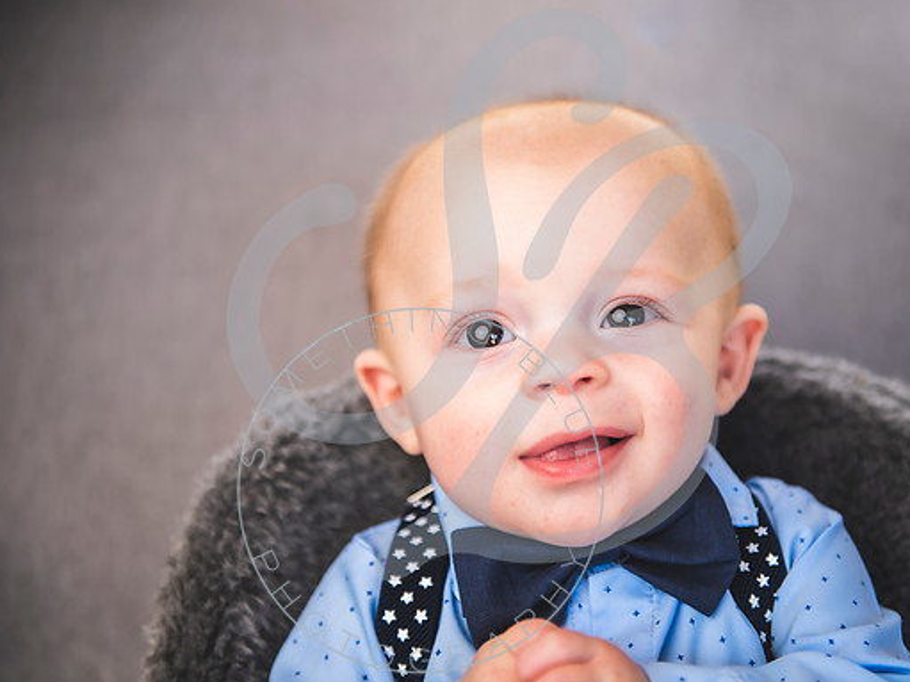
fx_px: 1577
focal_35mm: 60
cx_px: 509
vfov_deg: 24.4
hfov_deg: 32.2
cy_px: 341
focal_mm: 55
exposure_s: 1/125
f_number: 2.8
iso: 100
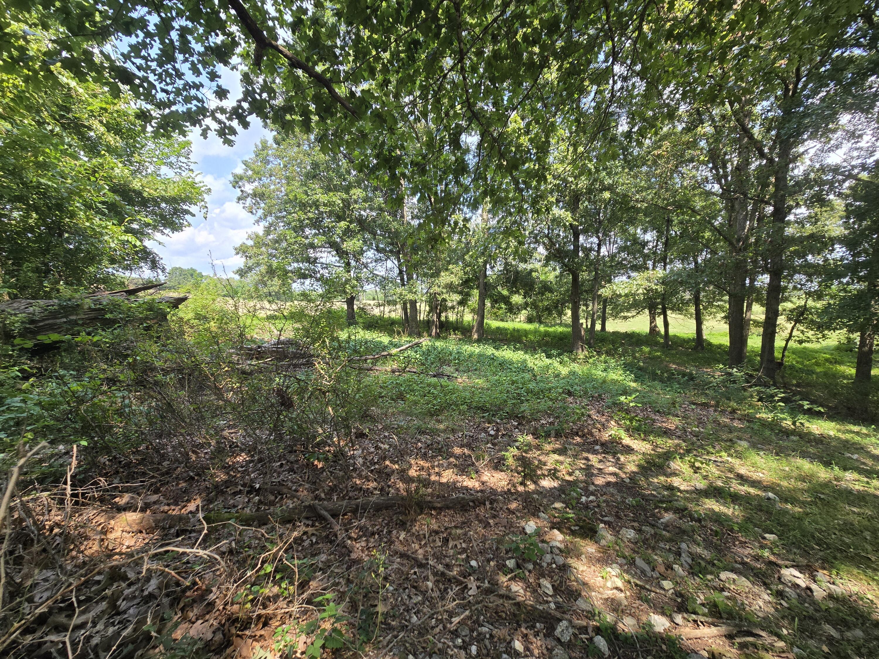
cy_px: 330
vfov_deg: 89.9
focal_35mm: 13
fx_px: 330
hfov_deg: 106.2
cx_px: 440
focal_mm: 2.2
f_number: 2.2
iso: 50
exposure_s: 1/497
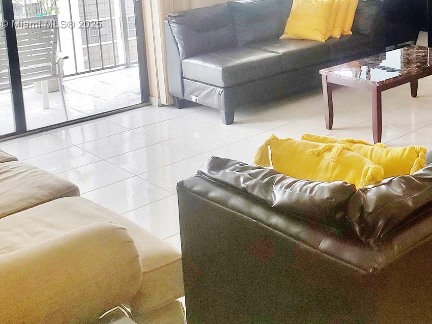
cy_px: 25
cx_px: 346
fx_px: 612
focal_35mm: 49
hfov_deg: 37.5
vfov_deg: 28.4
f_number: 2.4
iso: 80
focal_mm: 4.3
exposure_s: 1/60
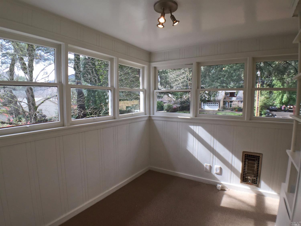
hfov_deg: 61.7
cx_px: 150
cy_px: 113
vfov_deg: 48.2
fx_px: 252
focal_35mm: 29
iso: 32
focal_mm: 4.15
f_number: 2.2
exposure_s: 1/168
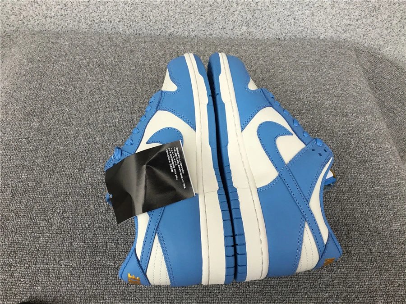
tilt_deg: -53.2
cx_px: 203
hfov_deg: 58.4
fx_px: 364
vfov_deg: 45.4
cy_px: 152
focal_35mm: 31
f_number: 2.4
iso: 40
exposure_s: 1/100
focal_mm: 3.3
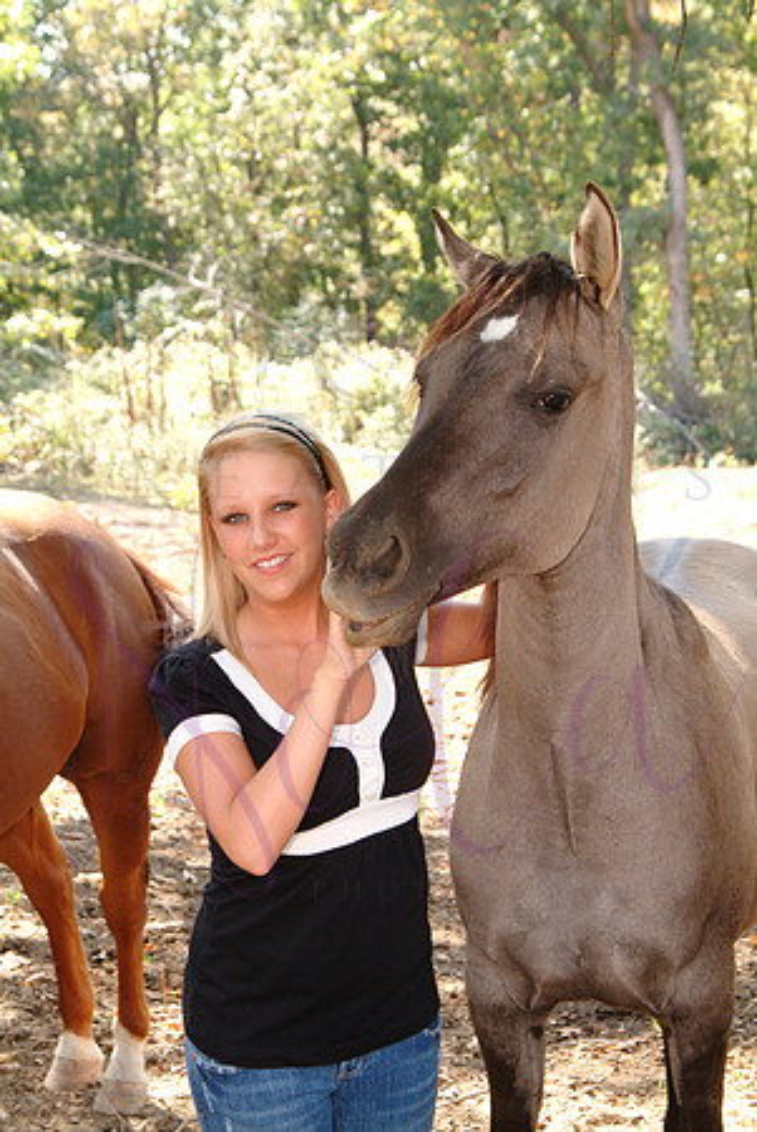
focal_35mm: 68
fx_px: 2124
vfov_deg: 29.8
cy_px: 566
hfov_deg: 20.2
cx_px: 378
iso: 400
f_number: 5.6
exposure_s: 1/125
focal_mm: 45
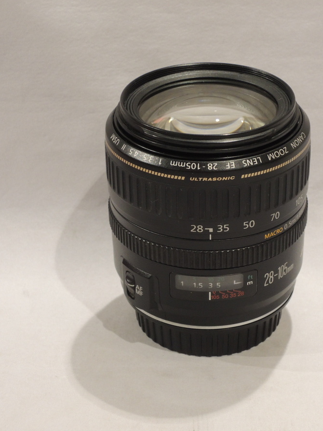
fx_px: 1170
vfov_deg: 20.9
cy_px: 216
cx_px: 201
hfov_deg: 15.7
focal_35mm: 94
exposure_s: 1/80
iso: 400
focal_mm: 12.5
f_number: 4.5
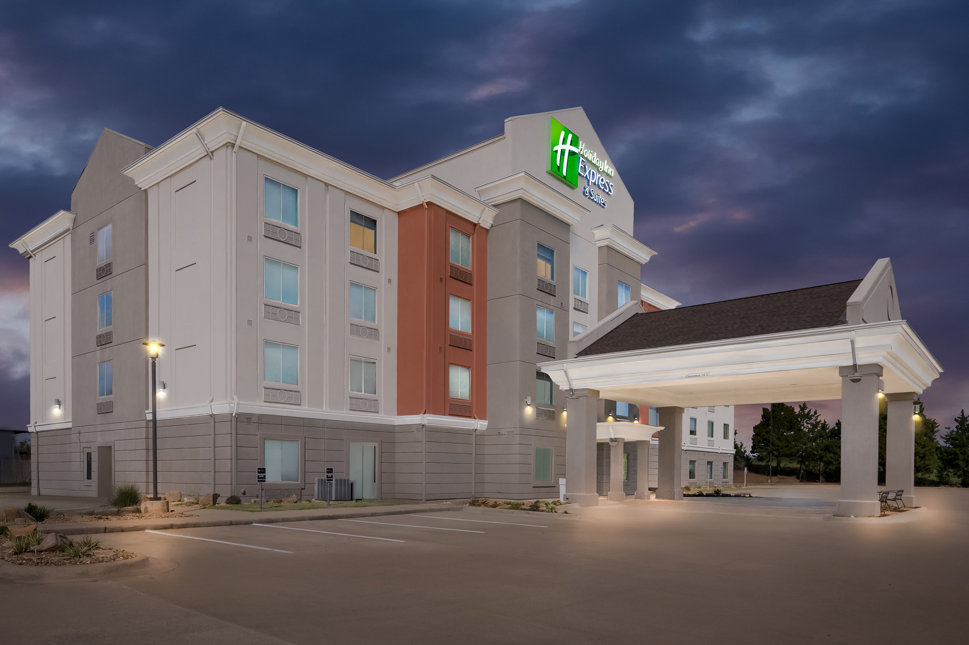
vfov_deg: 73.7
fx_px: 430
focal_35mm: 16
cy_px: 322
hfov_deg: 96.8
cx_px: 484
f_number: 8
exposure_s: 1/2500
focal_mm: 16
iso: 400
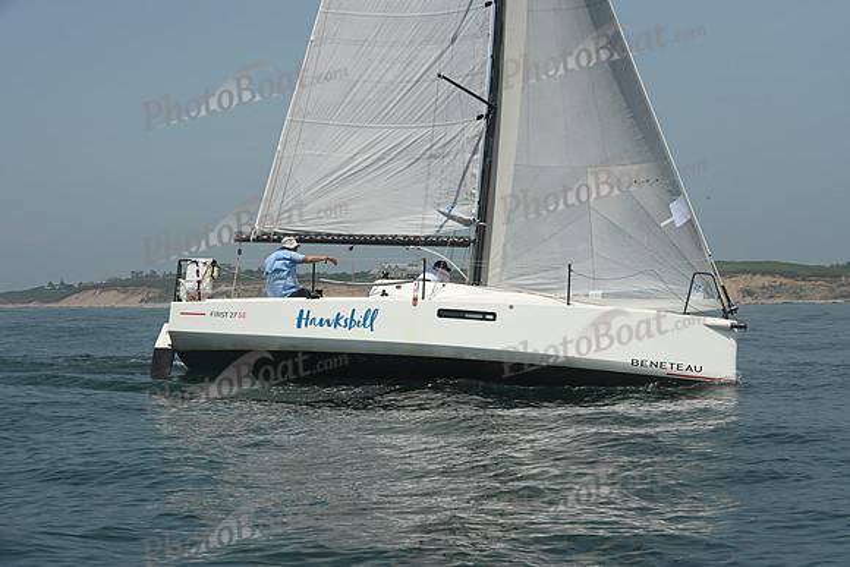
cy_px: 284
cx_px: 425
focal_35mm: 70
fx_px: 1653
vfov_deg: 19.5
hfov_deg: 28.8
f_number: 8
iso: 320
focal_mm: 70
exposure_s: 1/1250
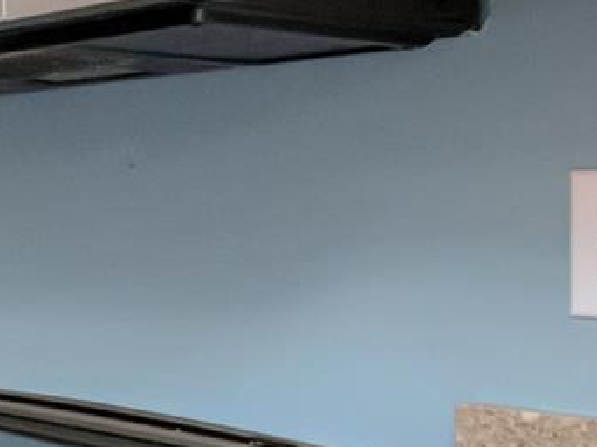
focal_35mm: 74
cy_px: 229
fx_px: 1280
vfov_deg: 19.8
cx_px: -538
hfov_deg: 18.8
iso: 2000
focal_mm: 11
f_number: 7.1
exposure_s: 1/125
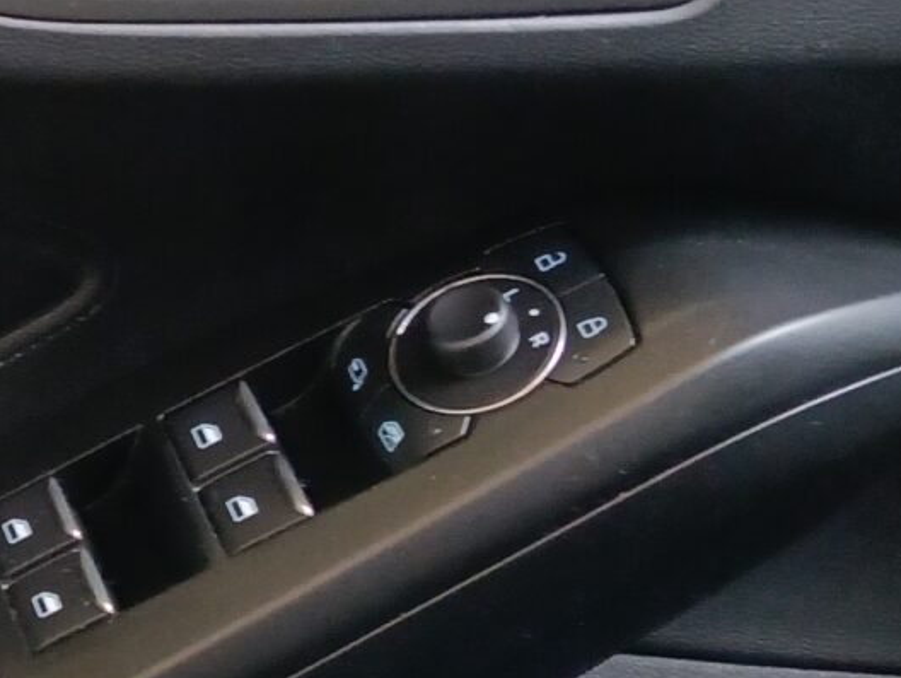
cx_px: -520
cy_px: 400
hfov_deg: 13.9
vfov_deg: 11.3
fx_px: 3413
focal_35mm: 131
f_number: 16
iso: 320
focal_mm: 3.98
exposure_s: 1/33.3
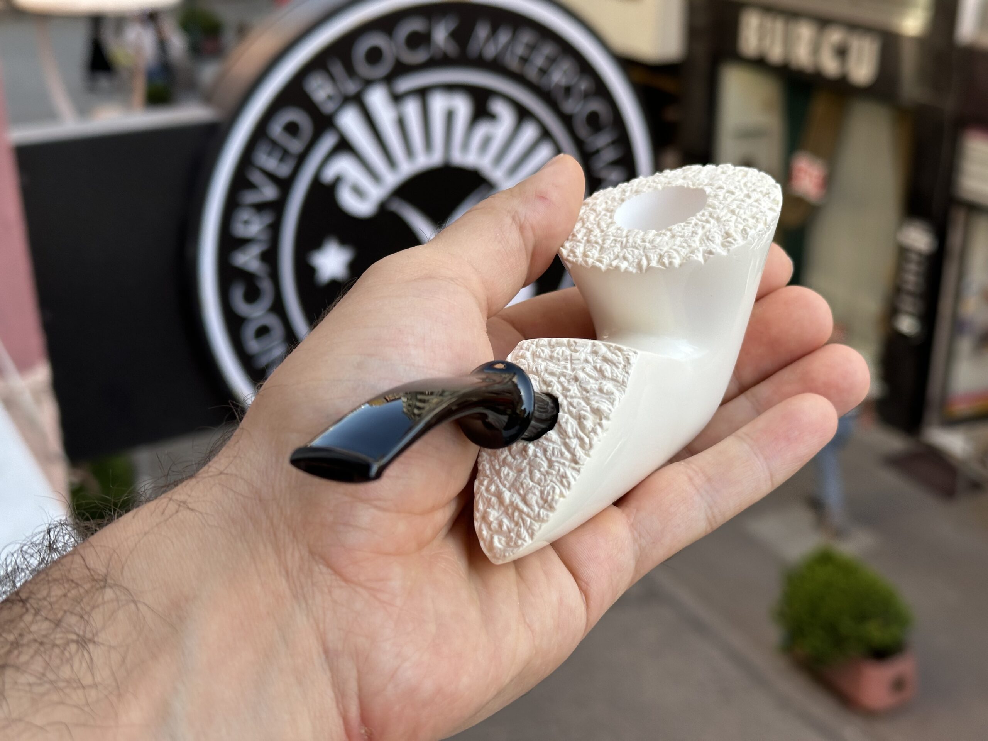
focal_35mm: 48
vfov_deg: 30.3
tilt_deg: -22.6
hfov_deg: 39.7
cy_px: 370
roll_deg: +0.5
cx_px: 494
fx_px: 1370
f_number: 1.78
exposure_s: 1/944
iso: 64
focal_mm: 6.86
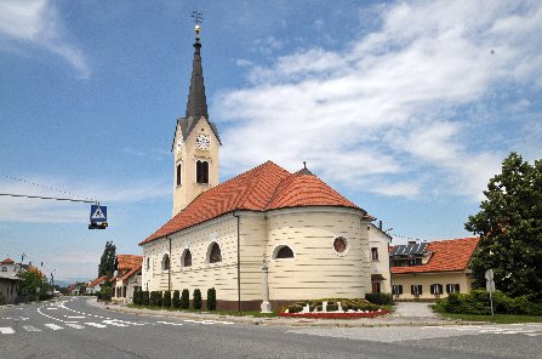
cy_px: 180
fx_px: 428
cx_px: 271
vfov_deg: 45.5
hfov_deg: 64.7
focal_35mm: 28
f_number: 14
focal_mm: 19
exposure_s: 1/640
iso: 400
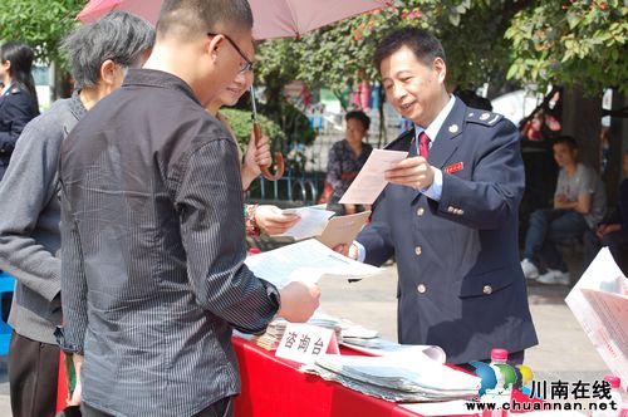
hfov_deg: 24.6
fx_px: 1437
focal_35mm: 82
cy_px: 208
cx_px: 314
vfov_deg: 16.5
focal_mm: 55
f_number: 7.1
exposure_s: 1/200
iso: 200
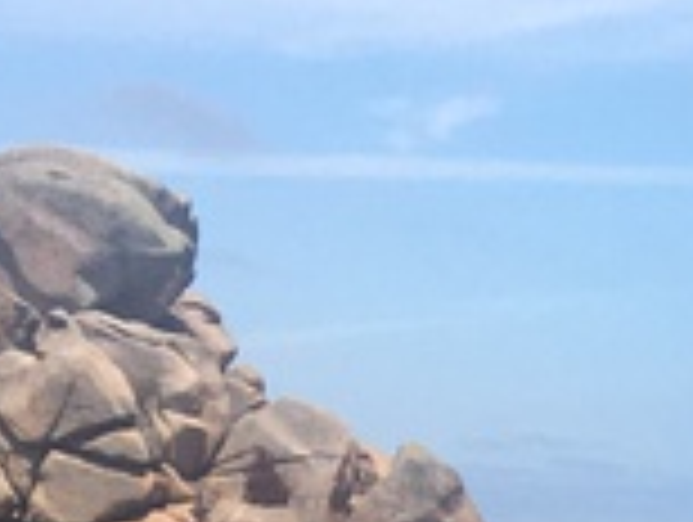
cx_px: 1606
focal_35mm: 188
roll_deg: +1.1
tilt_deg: -11.9
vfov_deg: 7.3
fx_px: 3770
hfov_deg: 9.5
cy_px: 1323
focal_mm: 4.15
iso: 25
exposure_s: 1/2024
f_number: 2.2
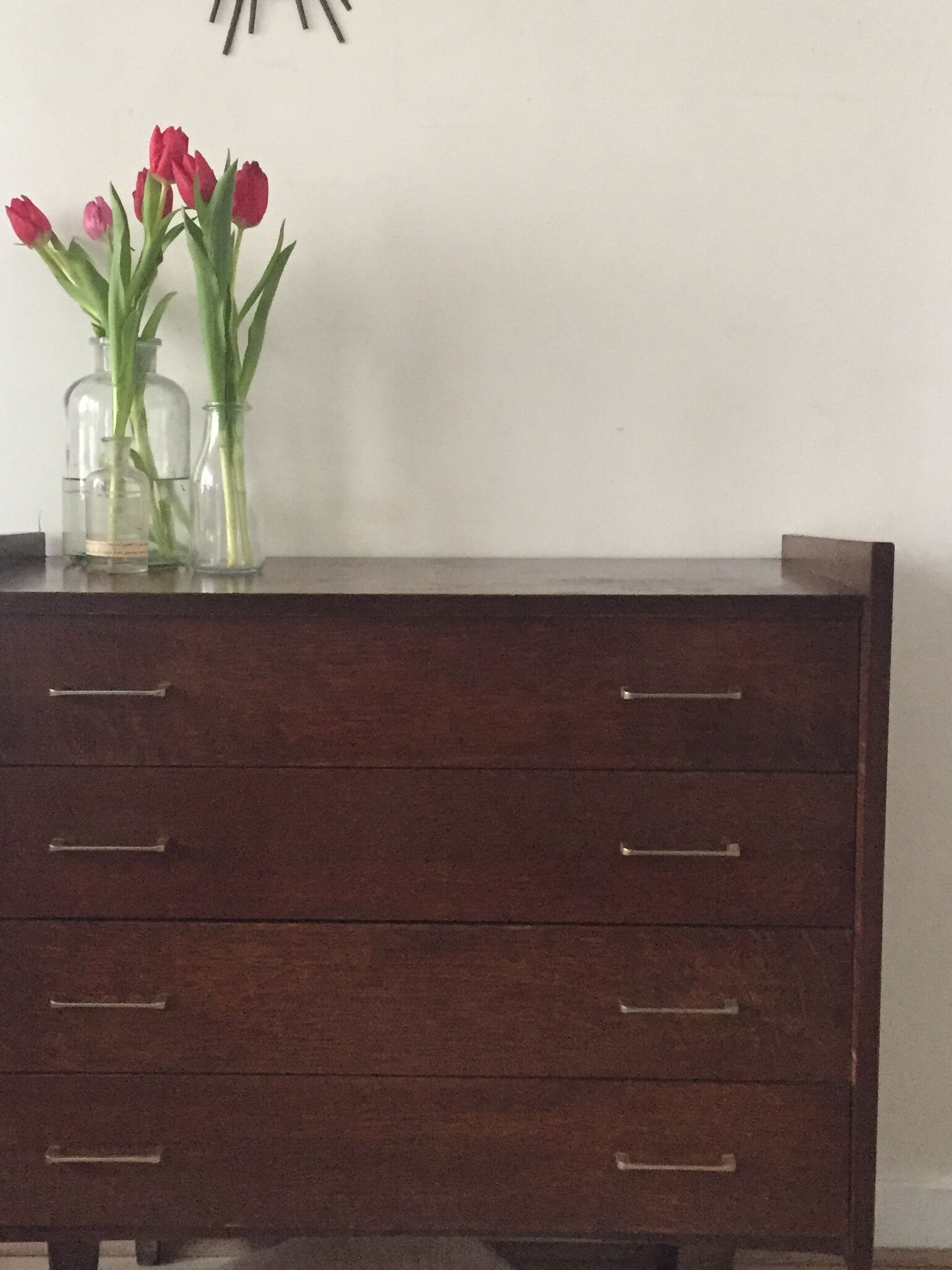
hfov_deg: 31.5
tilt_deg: -4.2
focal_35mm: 46
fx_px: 1687
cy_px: 555
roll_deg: +0.1
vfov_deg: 41.2
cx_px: 440
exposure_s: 1/25
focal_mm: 4.15
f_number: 2.2
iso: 250
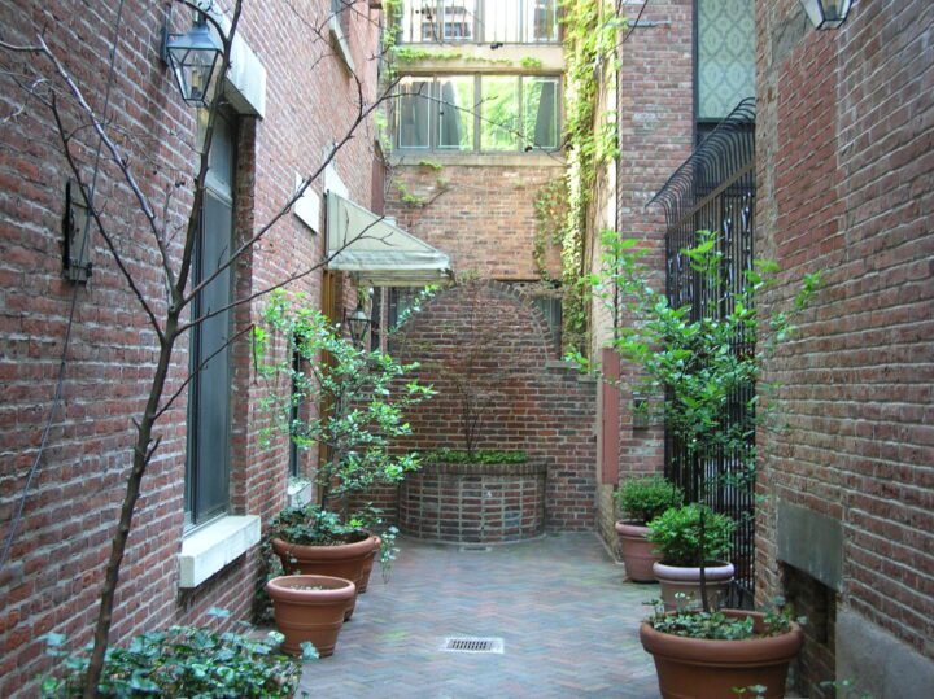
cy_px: 350
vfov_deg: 30.8
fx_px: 1267
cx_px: 467
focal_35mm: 47
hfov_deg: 40.5
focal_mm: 7.8
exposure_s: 1/9.5
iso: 50
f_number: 2.9
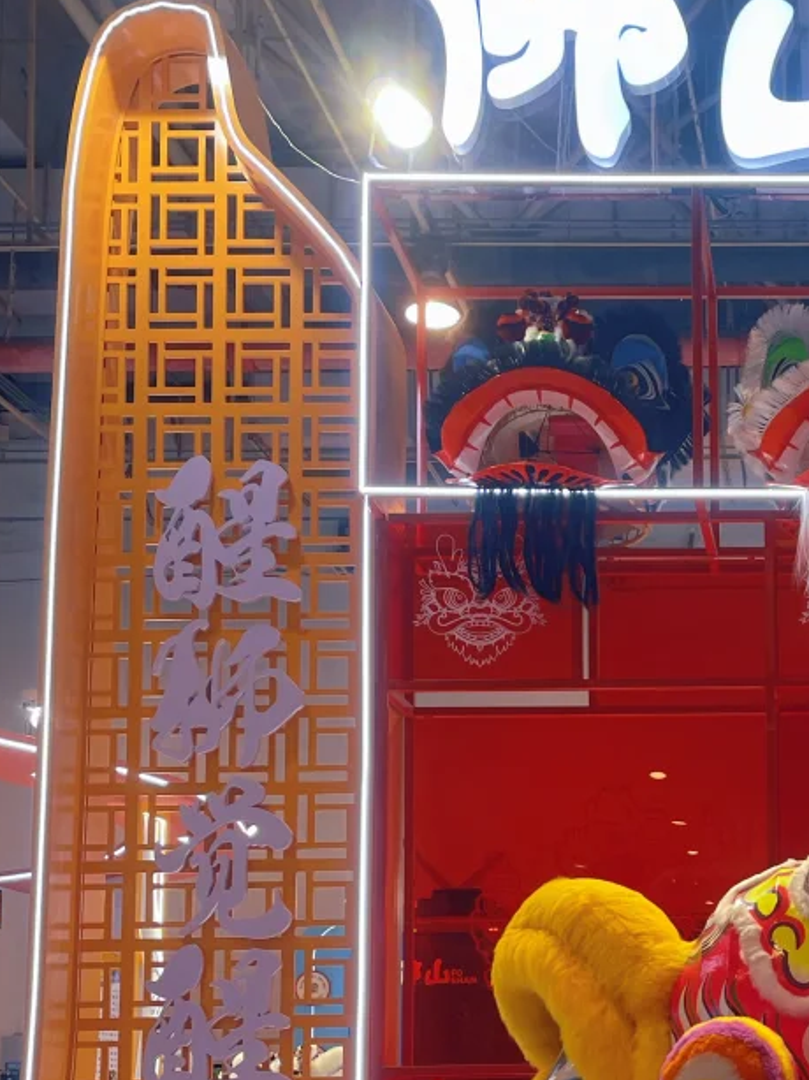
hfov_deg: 22.8
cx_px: 860
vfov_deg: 30.6
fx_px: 1902
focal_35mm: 61
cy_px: 929
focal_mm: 4.2
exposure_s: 1/100
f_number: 1.6
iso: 40
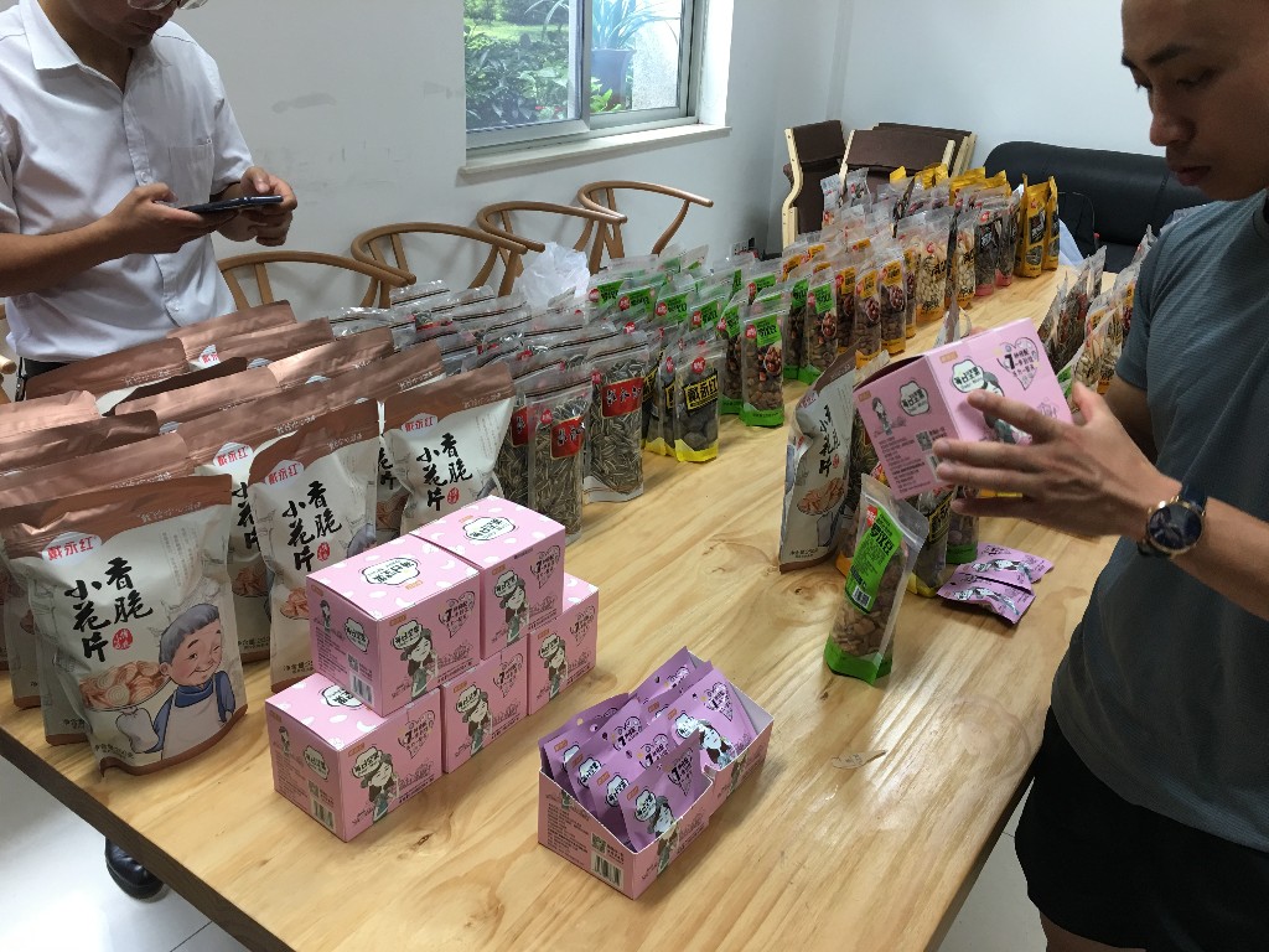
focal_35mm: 29
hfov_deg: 61.7
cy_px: 476
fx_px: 1063
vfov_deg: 48.2
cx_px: 634
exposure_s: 1/17
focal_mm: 4.15
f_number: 2.2
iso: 40
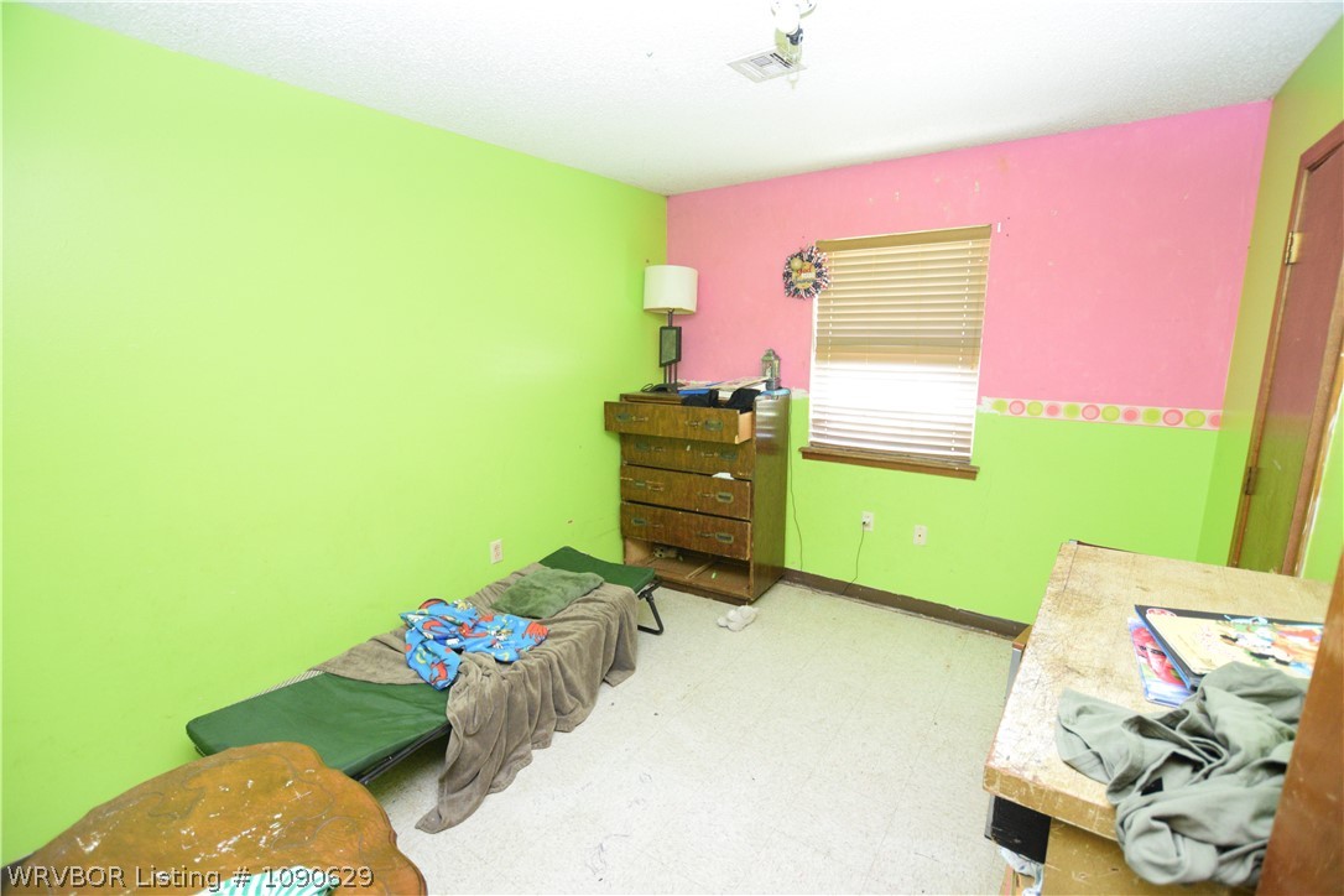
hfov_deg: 100.4
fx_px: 560
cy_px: 448
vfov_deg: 77.3
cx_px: 672
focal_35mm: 15
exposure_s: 1/60
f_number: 3.5
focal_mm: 10
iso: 2800
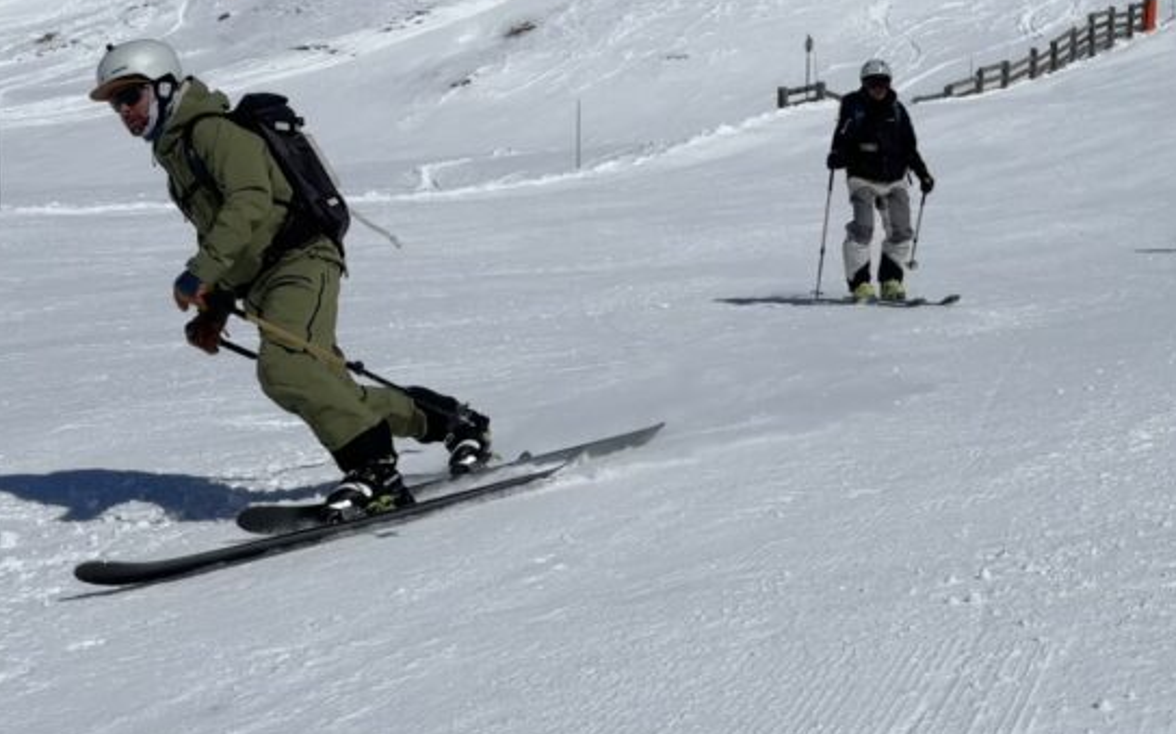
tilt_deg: +6.4
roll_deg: -2.9
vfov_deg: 17.4
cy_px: 338
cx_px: 667
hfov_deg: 27.5
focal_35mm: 75
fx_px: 2403
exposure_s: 1/28571
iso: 50
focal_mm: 6.76
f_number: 1.78
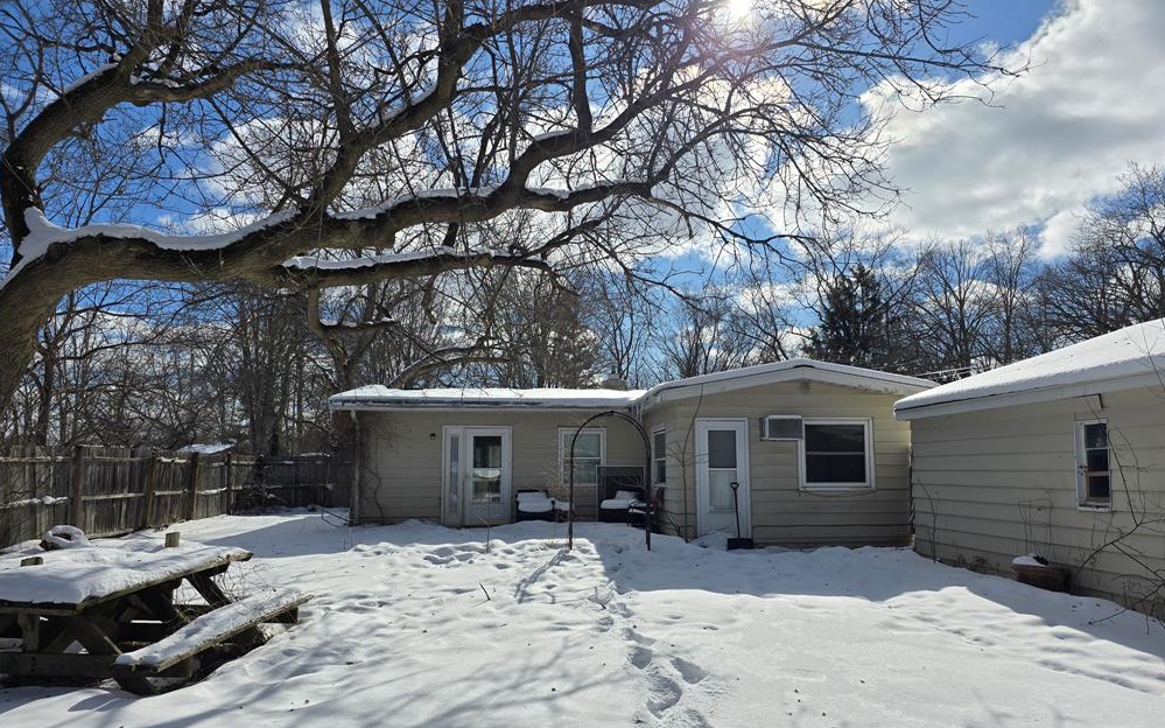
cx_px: 589
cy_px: 413
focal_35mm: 25
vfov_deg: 49.1
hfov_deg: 72.6
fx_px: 794
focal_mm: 6.3
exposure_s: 1/2116
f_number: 1.7
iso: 12
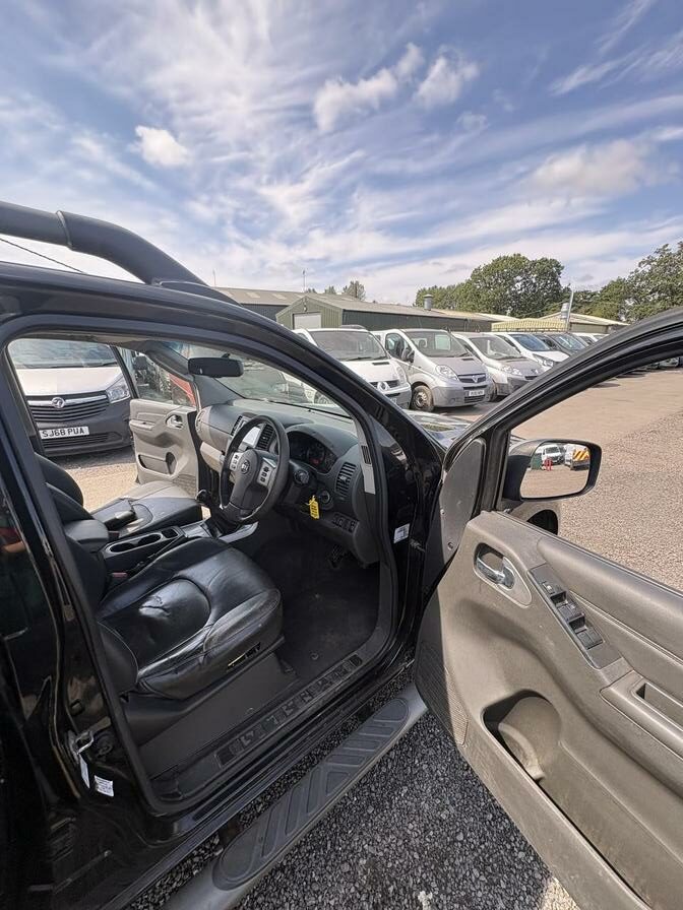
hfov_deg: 85.7
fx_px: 368
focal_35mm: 14
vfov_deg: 102.1
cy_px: 455
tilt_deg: -7.6
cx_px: 342
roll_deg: +1.5
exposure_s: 1/423
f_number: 2.2
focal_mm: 2.22
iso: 50
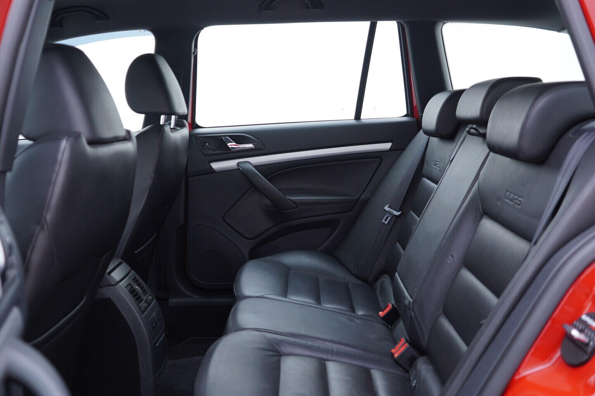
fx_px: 595
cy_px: 198
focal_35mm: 36
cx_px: 298
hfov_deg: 53.1
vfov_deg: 36.9
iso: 160
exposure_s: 1/40
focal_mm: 24
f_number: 2.8
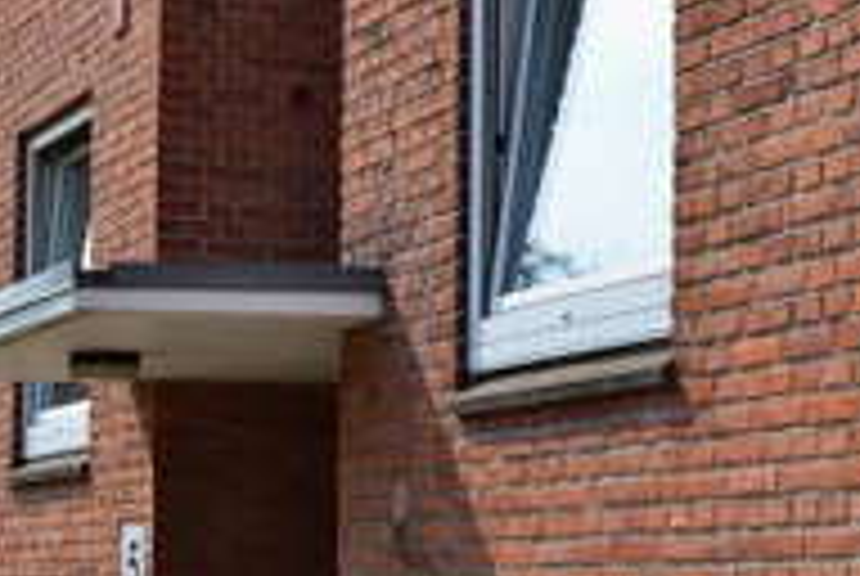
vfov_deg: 10.9
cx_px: 286
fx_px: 2991
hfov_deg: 16.3
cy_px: 580
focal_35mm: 125
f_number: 11
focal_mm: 38
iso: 400
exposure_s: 1/500
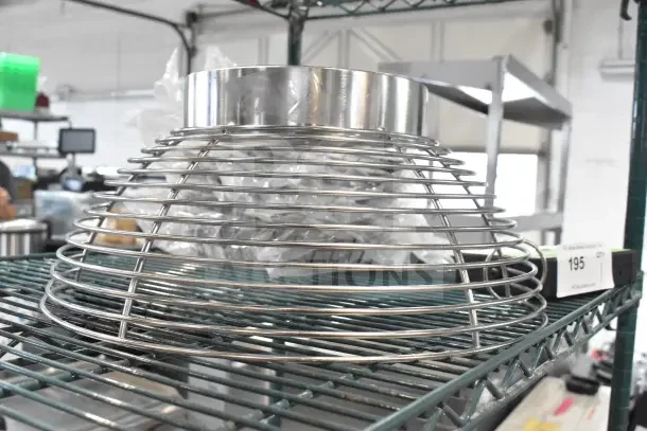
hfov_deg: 51.3
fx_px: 674
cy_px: 216
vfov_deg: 35.5
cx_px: 324
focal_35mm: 38
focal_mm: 25
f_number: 8
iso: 6400
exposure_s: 1/250
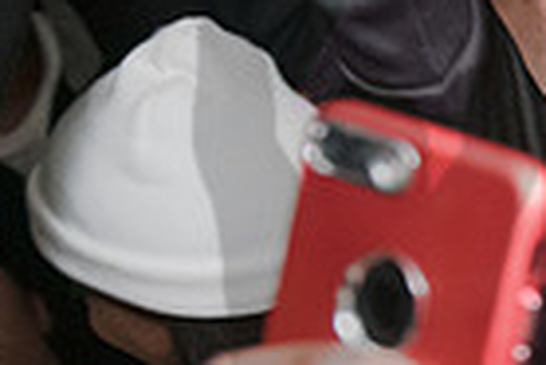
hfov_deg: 16.6
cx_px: 1017
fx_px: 1518
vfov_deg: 13.5
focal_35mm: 100
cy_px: 394
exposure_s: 1/250
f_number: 3.5
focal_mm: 24
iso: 3200
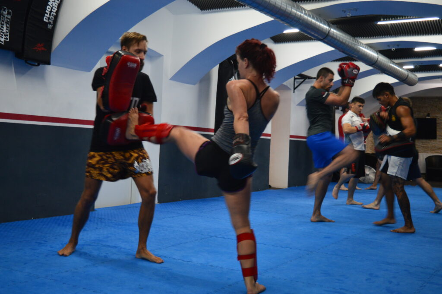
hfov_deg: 45.0
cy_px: 147
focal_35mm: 44
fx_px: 534
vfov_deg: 30.8
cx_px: 221
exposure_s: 1/50
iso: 800
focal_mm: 29
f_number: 4.2
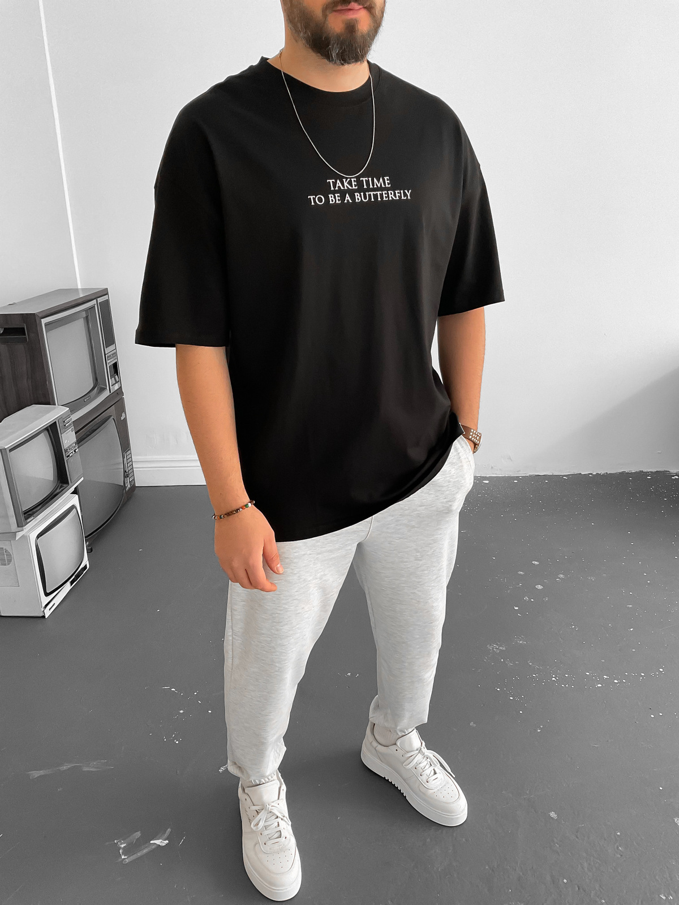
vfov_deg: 61.7
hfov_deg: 48.2
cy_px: 452
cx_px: 340
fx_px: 758
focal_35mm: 29
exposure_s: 1/60
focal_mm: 3
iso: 80
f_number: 1.8
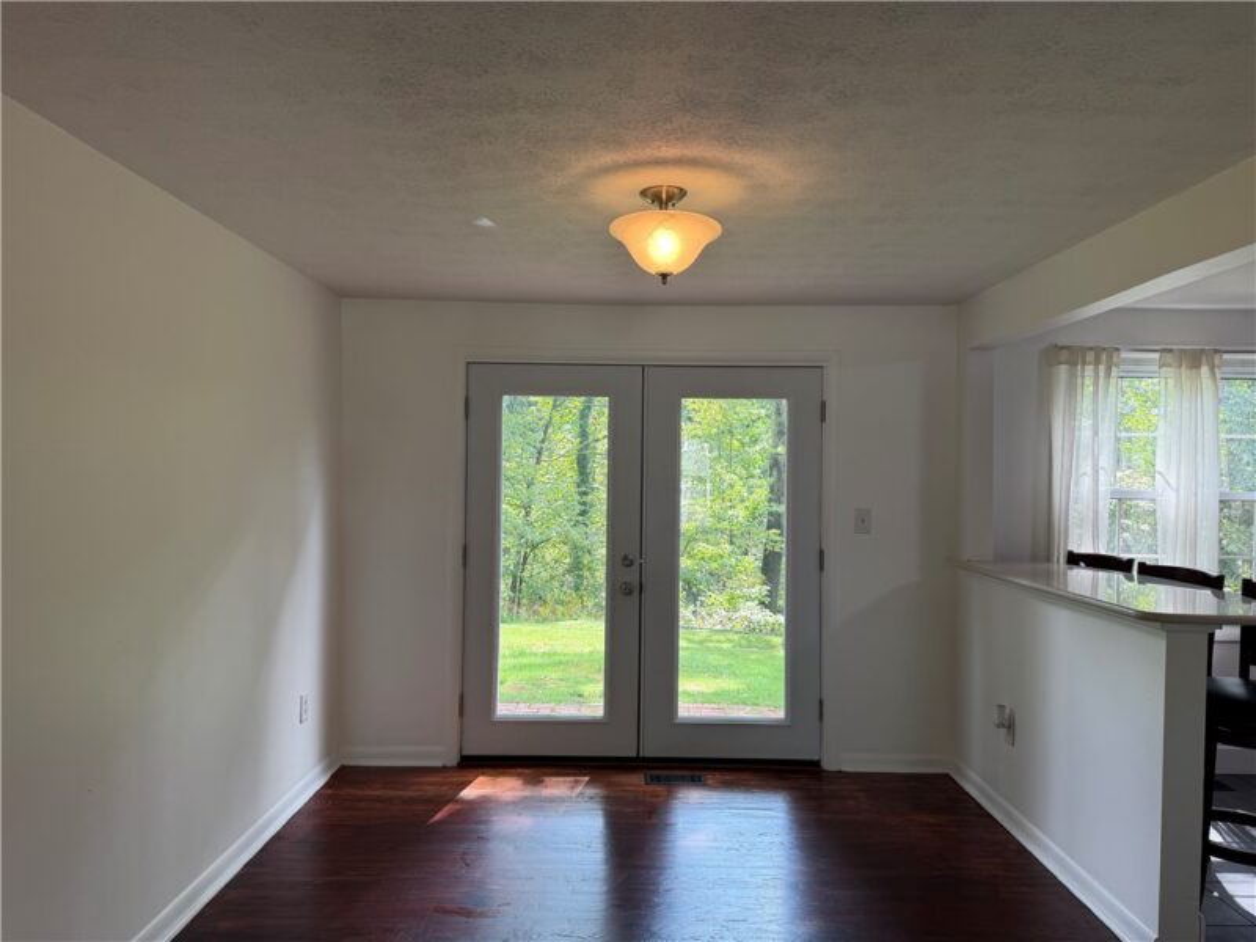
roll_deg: -0.7
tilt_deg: -0.4
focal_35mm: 24
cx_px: 628
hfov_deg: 71.6
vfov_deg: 56.8
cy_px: 471
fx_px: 871
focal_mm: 6.76
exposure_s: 1/182
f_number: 1.78
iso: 80
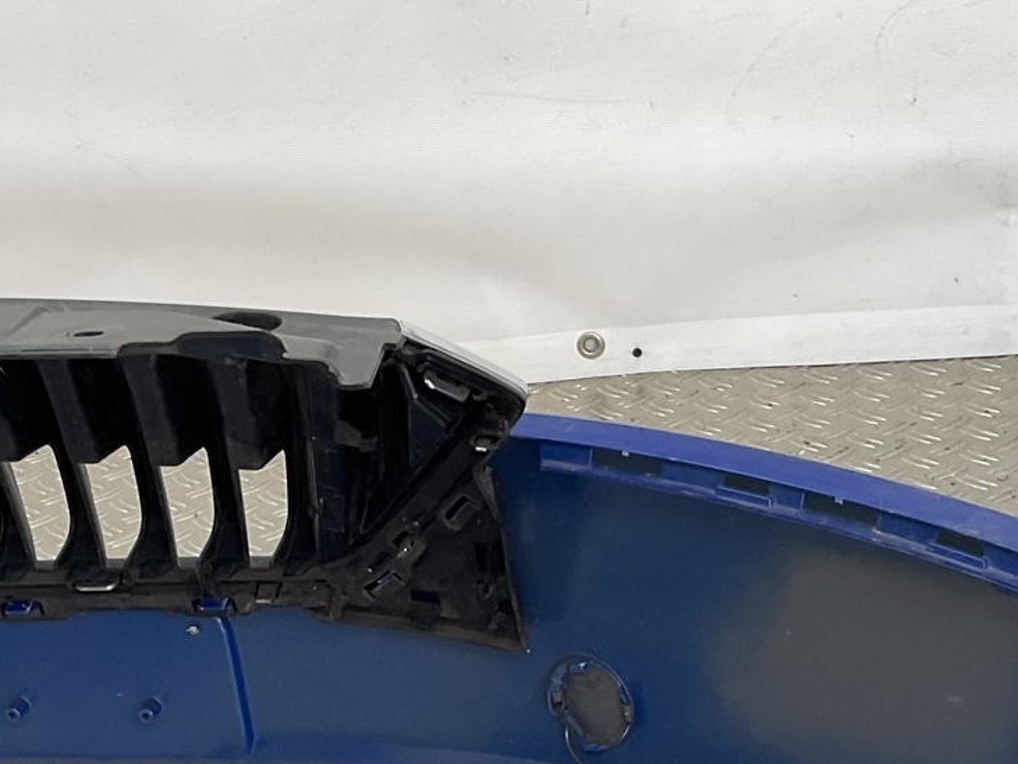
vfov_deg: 17.2
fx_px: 2352
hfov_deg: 24.4
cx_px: 451
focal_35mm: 80
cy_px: 1026
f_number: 1.8
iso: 25
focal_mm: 3
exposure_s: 1/100
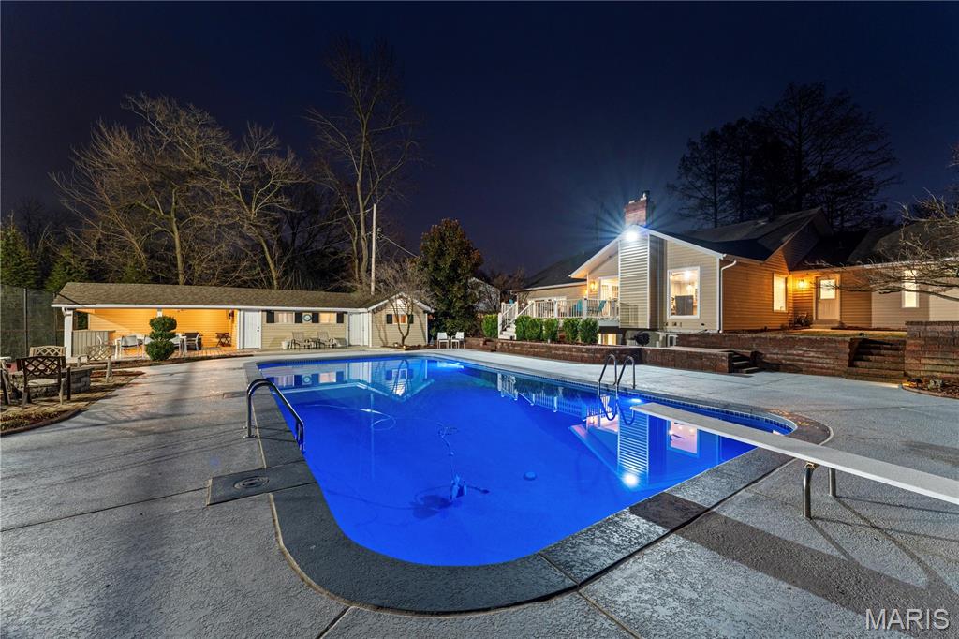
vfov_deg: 78.4
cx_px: 480
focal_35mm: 15
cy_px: 320
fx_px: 391
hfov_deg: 101.5
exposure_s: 1/1.25
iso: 500
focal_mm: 14.7
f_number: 8
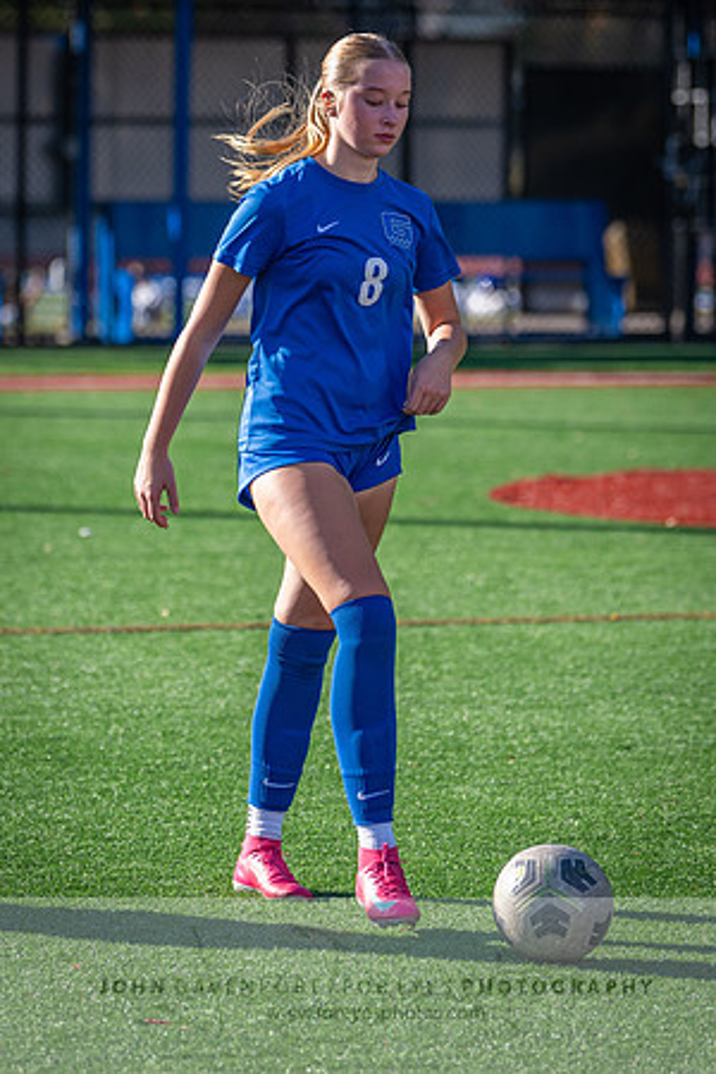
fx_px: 6546
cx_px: 252
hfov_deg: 6.3
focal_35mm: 219
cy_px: 430
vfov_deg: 9.4
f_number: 2.8
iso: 160
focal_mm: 122
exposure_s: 1/1000
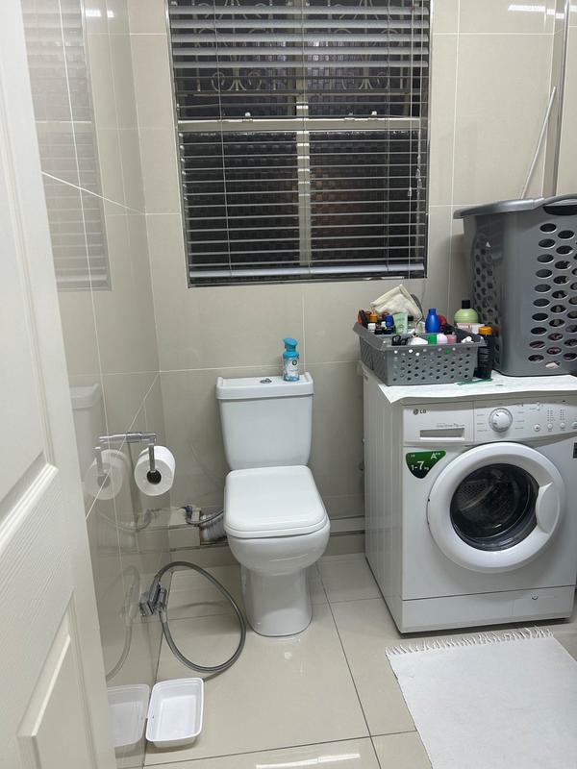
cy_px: 384
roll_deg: +1.9
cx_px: 288
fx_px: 578
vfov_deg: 67.3
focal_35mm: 26
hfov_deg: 53.1
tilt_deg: -12.7
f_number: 1.5
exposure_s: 1/100
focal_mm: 5.7
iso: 100
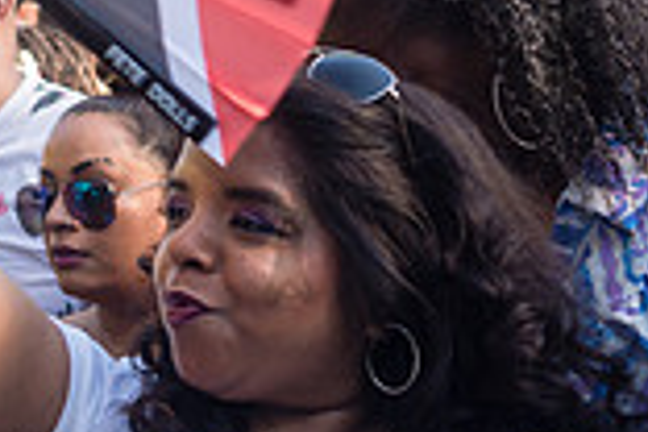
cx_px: -249
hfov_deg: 14.9
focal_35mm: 130
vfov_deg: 10.5
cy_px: 31
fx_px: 2340
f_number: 3.5
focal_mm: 35
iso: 250
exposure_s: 1/250
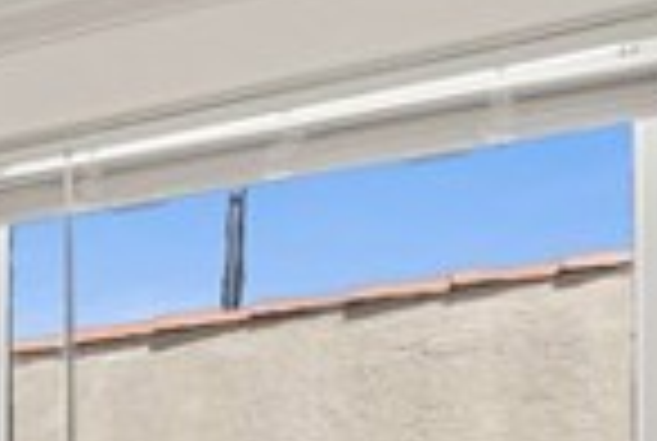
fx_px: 2048
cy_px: 826
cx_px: -1400
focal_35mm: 112
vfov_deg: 11.3
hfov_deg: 10.8
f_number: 9
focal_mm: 16
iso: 800
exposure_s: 1/250
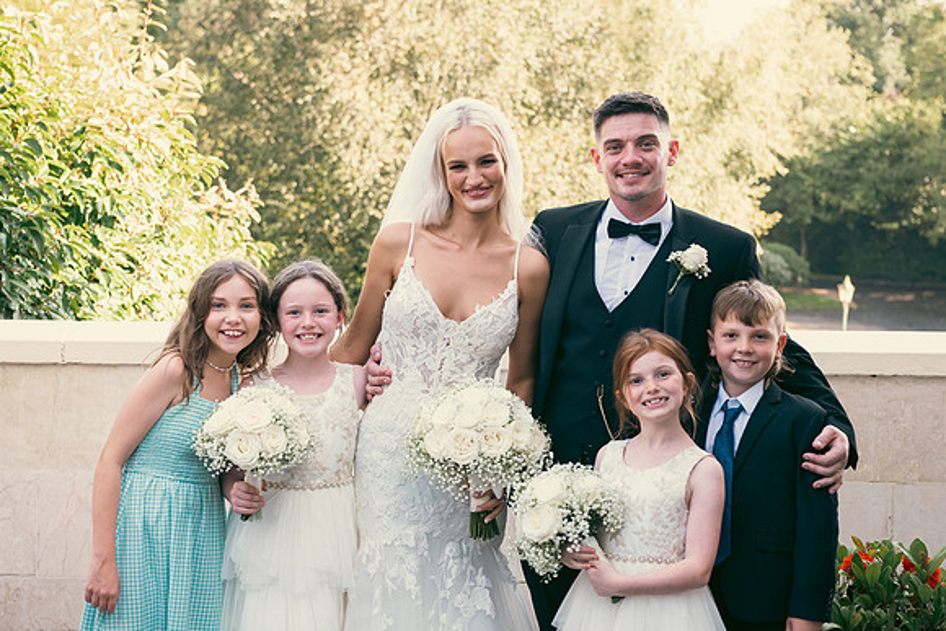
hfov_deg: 28.8
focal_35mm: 70
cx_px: 473
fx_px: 1840
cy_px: 316
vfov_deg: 19.5
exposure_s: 1/160
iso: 320
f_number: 6.3
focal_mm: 70
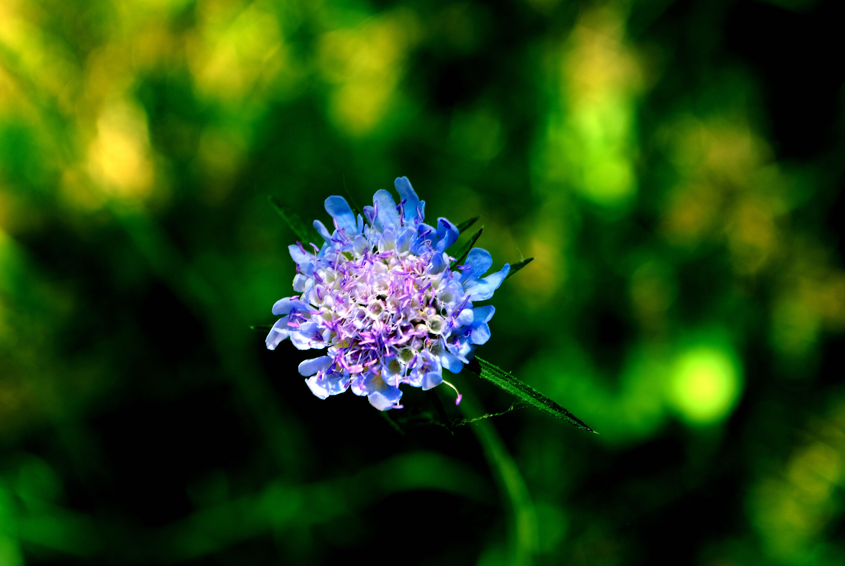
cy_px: 283
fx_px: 1763
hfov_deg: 27.0
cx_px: 422
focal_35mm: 75
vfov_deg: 18.2
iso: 100
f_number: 8
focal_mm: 50
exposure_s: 1/80
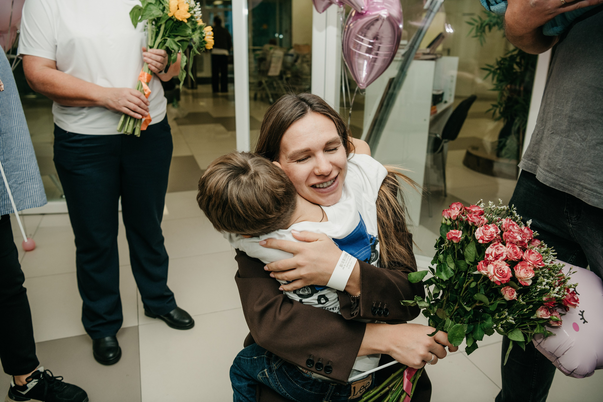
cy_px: 201
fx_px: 486
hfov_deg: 63.7
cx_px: 302
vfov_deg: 45.0
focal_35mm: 29
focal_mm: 29
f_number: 4.5
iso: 400
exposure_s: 1/160
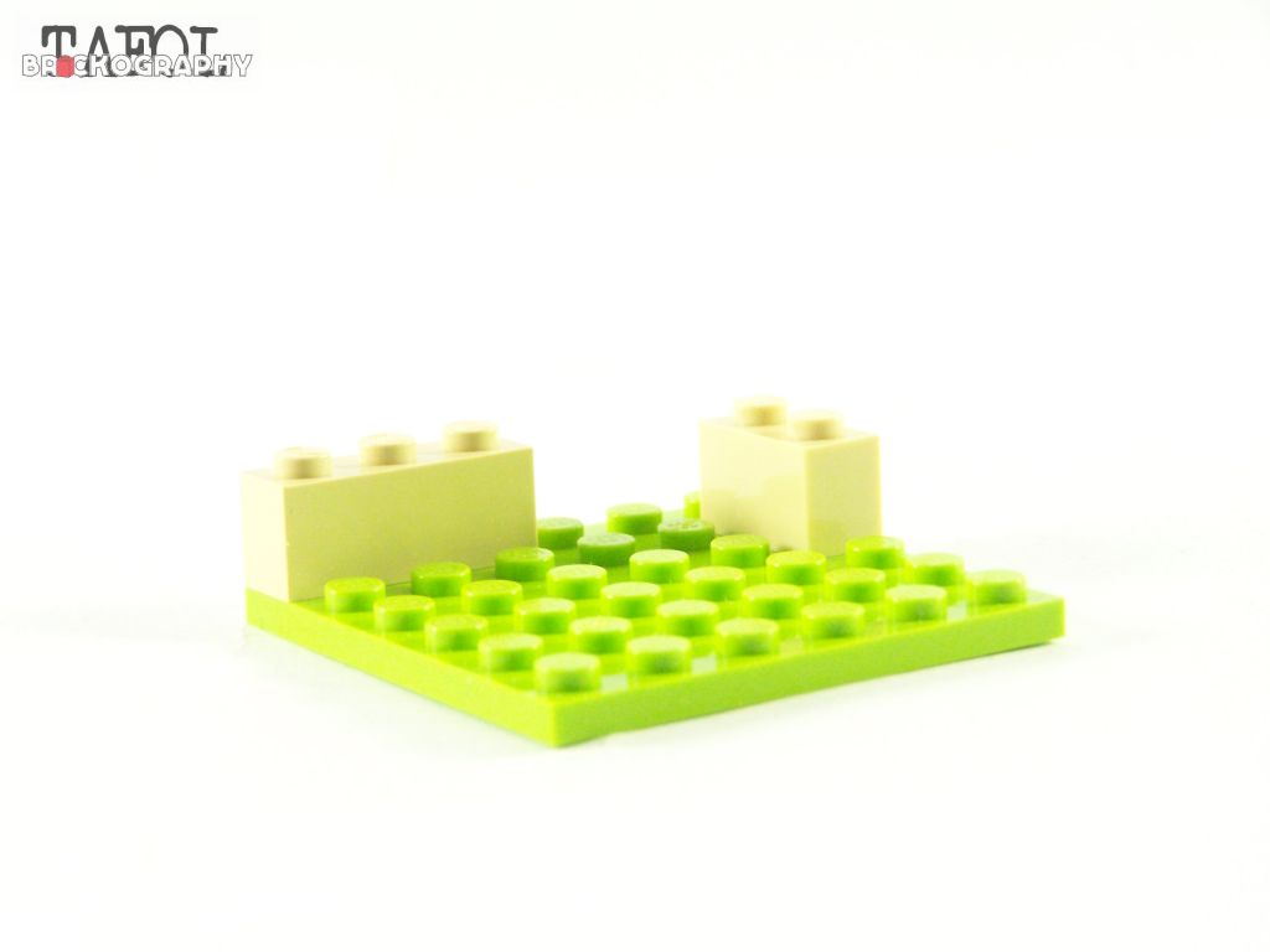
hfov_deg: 18.7
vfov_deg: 14.1
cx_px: 635
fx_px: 3852
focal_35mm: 105
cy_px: 476
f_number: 3.6
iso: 400
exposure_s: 1/60
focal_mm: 17.5
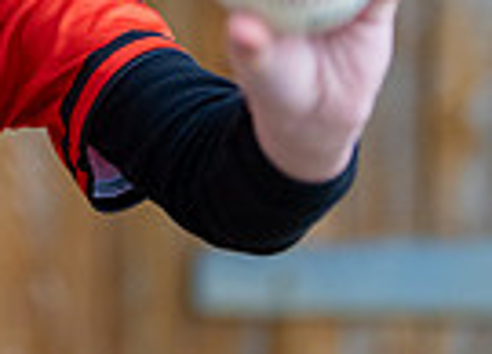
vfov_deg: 5.4
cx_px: -312
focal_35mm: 267
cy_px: -232
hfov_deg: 7.4
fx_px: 3738
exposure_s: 1/800
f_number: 1.2
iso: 400
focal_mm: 50
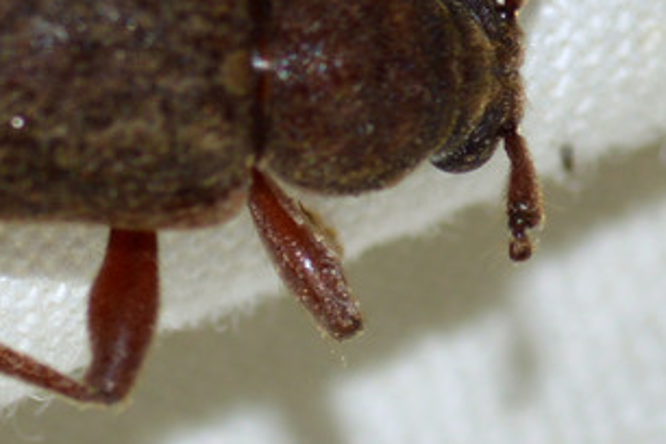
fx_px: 8713
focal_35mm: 471
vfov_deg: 2.9
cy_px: 15
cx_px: 30
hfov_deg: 4.4
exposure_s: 1/200
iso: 100
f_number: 13
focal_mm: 100
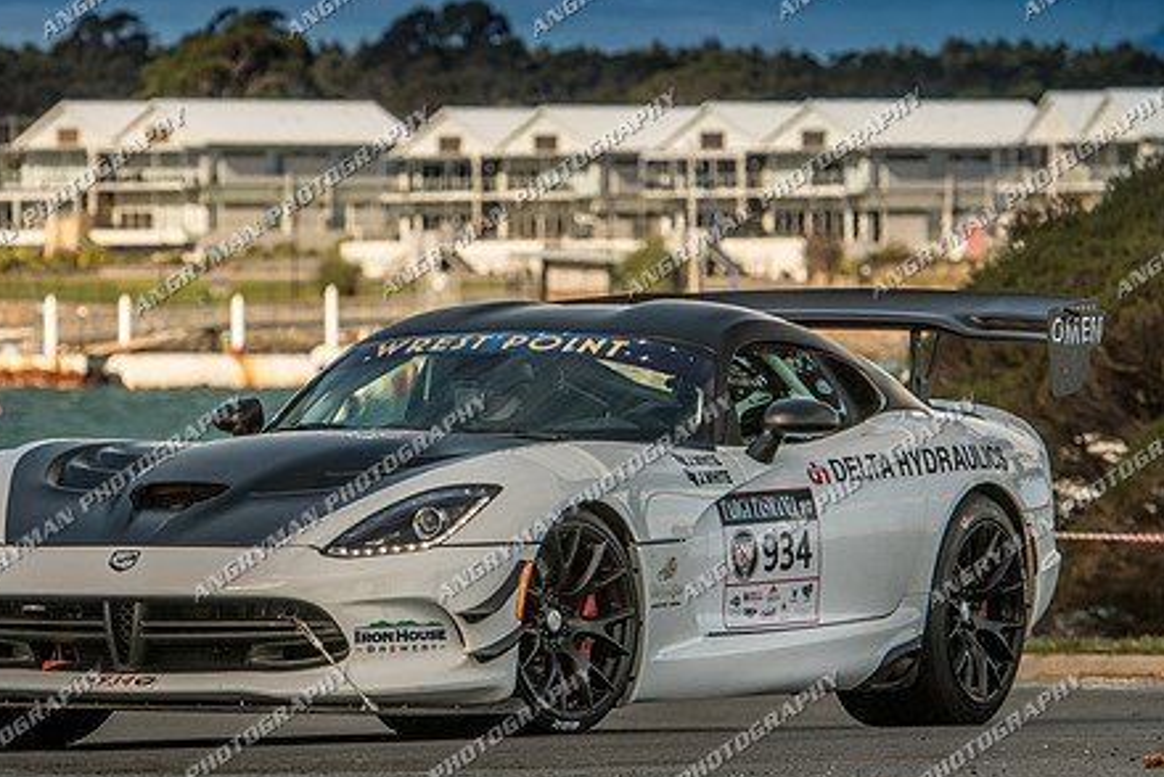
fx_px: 9965
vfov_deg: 4.5
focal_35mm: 308
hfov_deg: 6.7
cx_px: 507
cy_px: 407
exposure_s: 1/2500
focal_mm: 145
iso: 160
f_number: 4
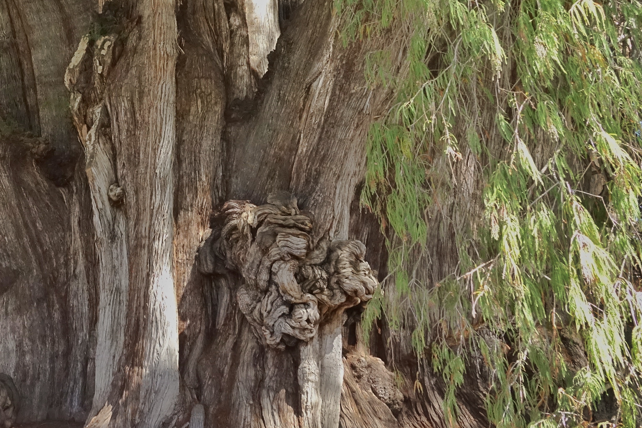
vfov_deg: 29.7
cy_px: 81
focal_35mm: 44
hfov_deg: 41.0
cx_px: 63
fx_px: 785
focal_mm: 8.8
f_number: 4.5
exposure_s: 1/1000
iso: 1600
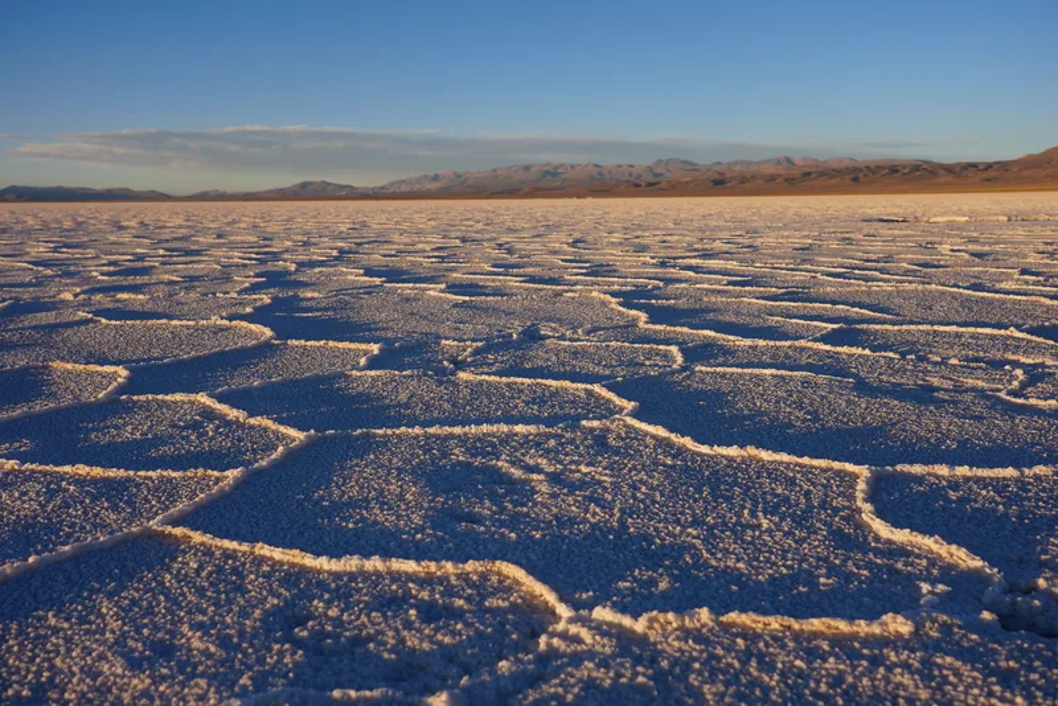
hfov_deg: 60.3
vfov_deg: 42.4
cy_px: 353
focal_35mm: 31
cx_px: 529
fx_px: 911
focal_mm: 31
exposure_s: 1/320
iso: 80
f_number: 5
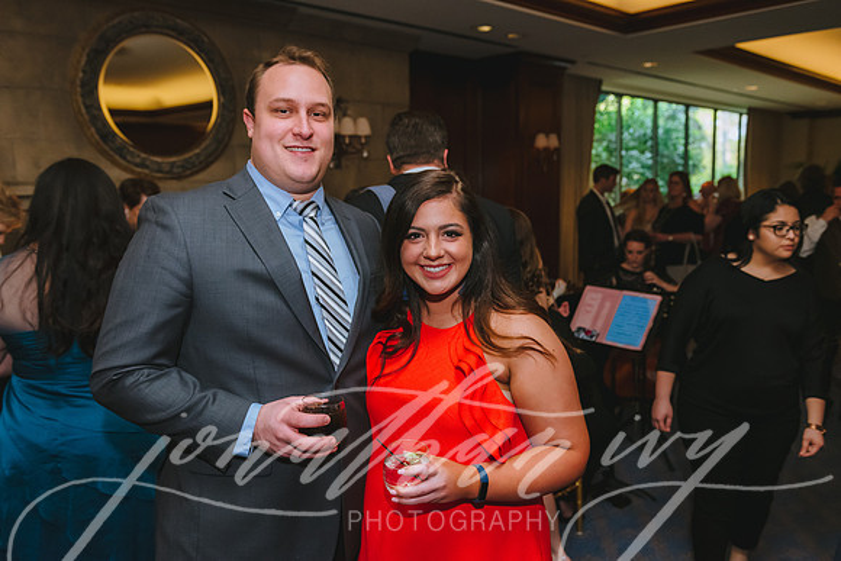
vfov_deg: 42.3
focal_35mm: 31
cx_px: 420
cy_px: 280
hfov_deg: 60.3
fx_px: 724
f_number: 4
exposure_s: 1/160
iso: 3200
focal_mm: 31
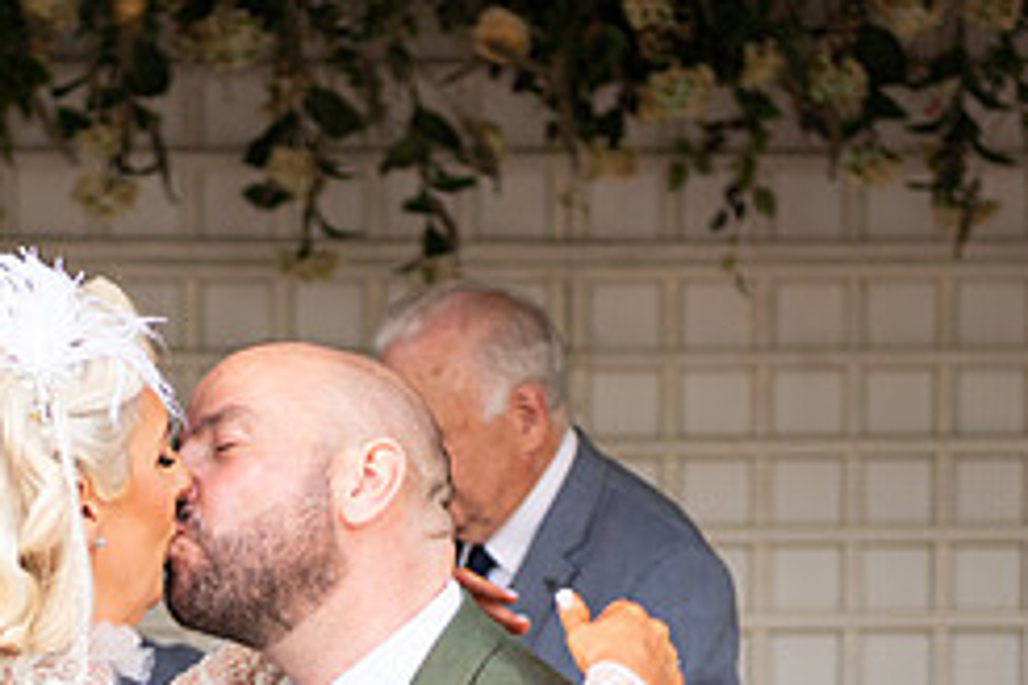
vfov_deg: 8.2
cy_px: 800
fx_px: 4711
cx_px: 297
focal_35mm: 165
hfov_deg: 12.4
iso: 100
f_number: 3.5
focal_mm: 70
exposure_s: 1/160
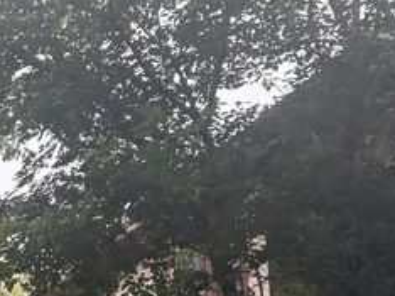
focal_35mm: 114
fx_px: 1300
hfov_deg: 15.4
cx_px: -258
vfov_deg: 12.8
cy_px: 311
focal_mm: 5.96
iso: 125
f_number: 1.6
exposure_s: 1/111
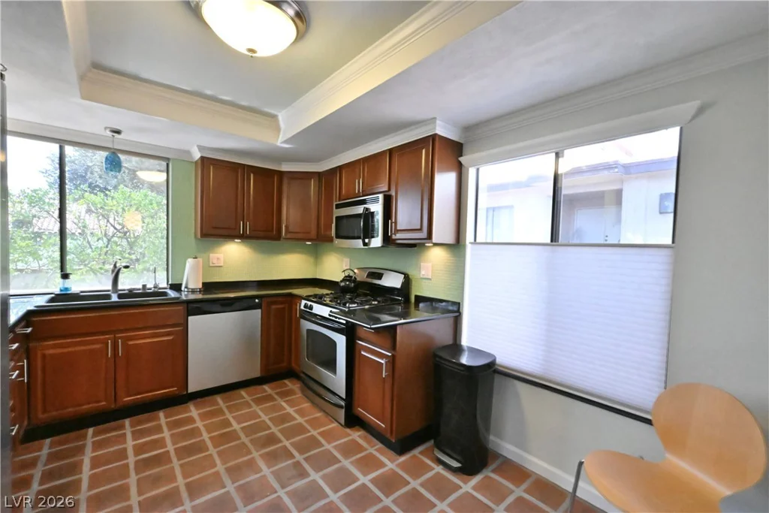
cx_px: 384
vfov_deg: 75.5
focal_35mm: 16
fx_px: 331
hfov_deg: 98.5
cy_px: 256
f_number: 22
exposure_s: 1/60
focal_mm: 15.5
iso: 32000
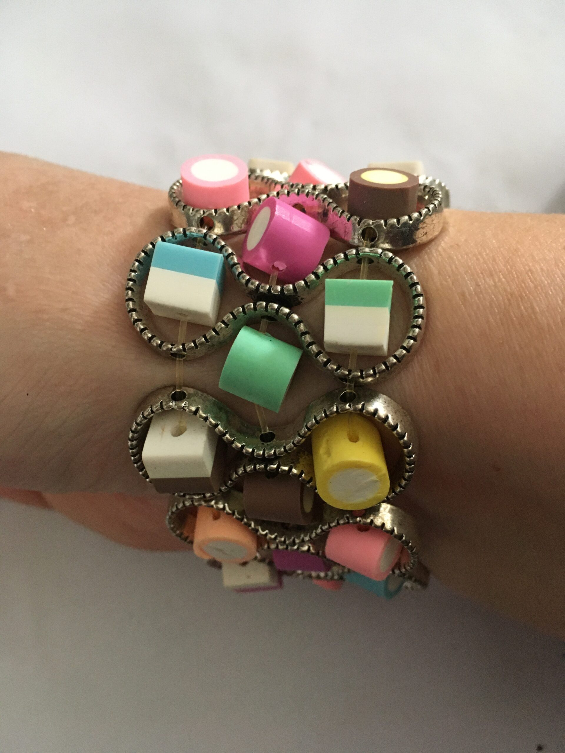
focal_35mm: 29
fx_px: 631
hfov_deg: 48.2
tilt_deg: -67.2
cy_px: 376
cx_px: 282
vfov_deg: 61.7
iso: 200
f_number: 2.2
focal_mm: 4.15
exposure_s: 1/17
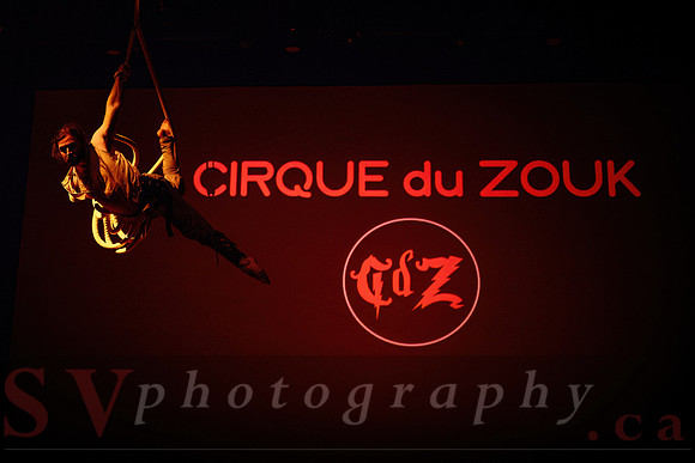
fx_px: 1015
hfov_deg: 37.6
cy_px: 210
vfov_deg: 25.7
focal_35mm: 53
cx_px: 266
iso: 1600
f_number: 2.8
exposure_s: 1/200
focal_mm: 41
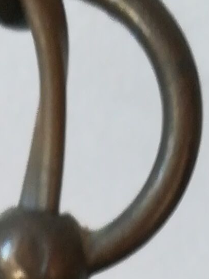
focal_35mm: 190
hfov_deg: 7.8
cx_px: 23
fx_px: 1530
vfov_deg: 9.3
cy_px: 673
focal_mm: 3.83
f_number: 2.2
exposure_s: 1/33.3
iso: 200
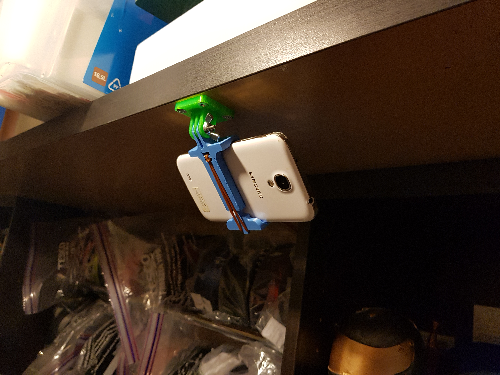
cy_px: 188
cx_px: 250
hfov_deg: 67.3
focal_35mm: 26
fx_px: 376
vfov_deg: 53.1
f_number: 1.7
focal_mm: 4.2
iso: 200
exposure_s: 1/33
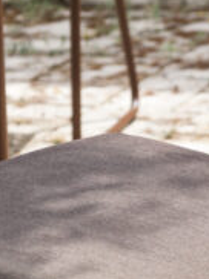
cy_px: 241
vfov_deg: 6.9
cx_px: 321
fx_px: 2308
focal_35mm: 286
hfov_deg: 5.1
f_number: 6.3
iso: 100
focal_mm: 60
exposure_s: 1/200
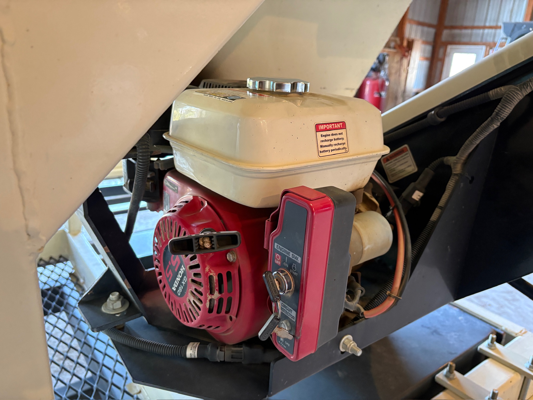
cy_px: 200
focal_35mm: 26
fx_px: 400
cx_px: 266
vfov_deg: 53.1
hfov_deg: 67.3
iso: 320
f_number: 1.6
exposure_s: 1/60
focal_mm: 5.96
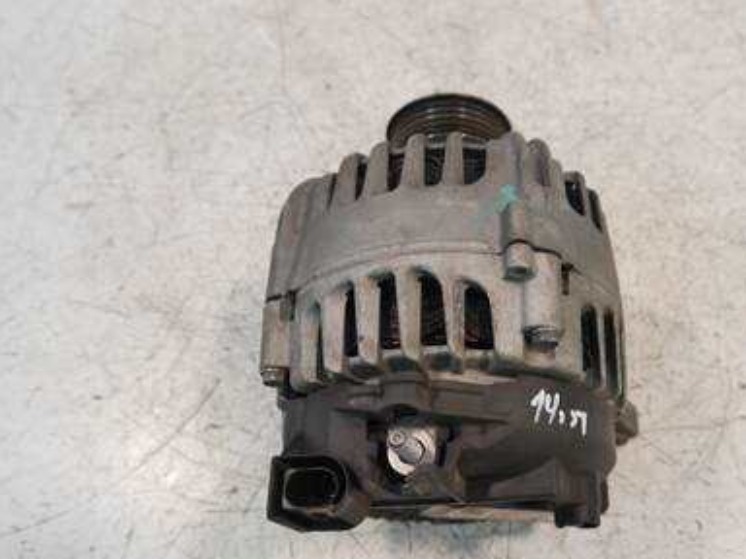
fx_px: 754
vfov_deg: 40.6
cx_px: 431
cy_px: 316
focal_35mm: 35
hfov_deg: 52.4
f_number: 3.5
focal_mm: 14
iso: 640
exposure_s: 1/125
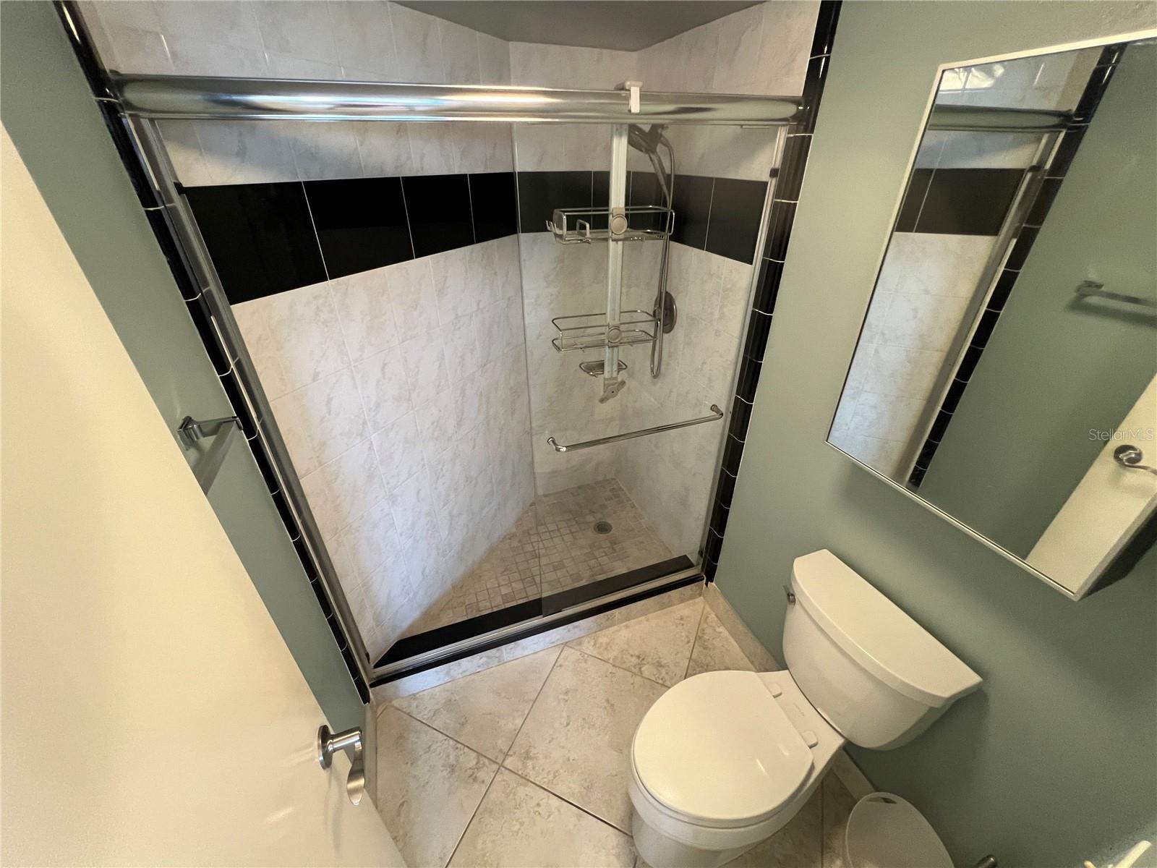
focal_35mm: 13
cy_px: 434
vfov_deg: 89.9
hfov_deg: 106.2
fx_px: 435
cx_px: 578
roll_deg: +0.2
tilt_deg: -32.1
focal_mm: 1.57
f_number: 1.8
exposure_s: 1/60
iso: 400
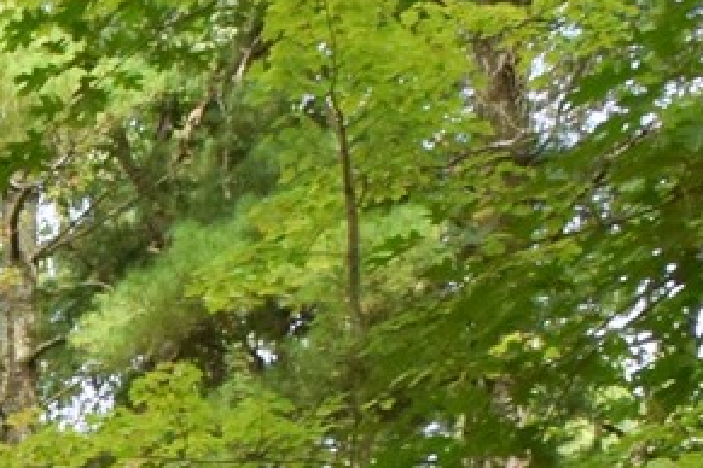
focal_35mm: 112
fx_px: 2187
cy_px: 1373
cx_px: -872
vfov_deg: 9.6
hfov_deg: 14.0
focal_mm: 10
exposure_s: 1/100
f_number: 13
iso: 320
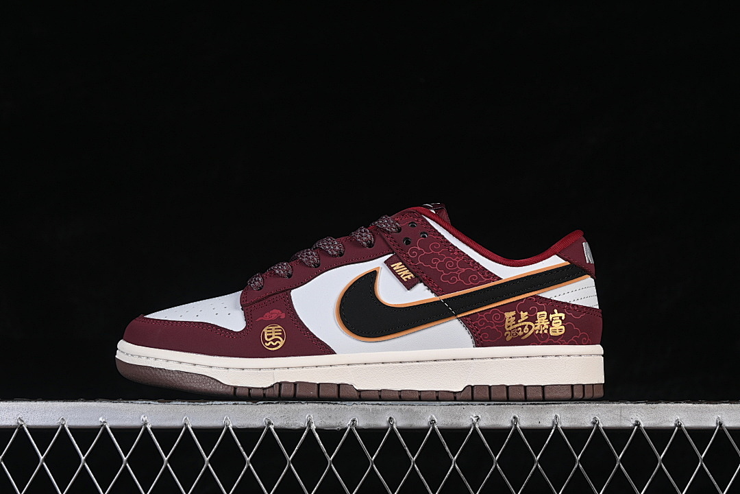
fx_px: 1542
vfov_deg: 18.2
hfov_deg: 27.0
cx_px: 370
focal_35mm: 75
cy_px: 247
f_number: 8
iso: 160
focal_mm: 50
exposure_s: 1/80
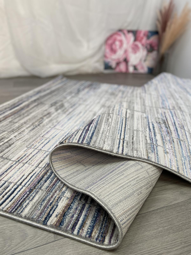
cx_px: 96
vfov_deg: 67.3
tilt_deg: -26.5
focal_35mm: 26
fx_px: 191
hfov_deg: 53.1
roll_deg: -2.4
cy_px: 128
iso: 80
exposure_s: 1/121
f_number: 1.8
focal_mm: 4.25
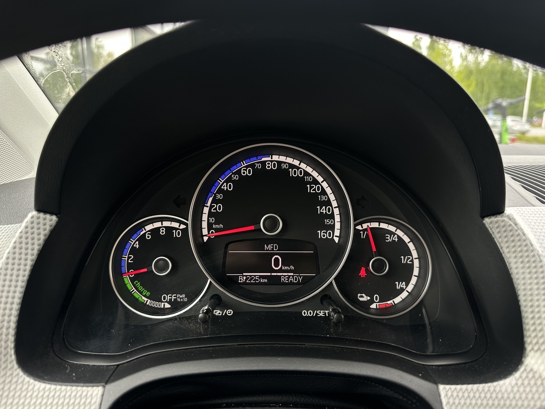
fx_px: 378
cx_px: 272
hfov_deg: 71.6
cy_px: 204
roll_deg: +0.0
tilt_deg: -13.5
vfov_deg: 56.8
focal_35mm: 24
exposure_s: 1/60
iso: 125
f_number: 1.78
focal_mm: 6.86
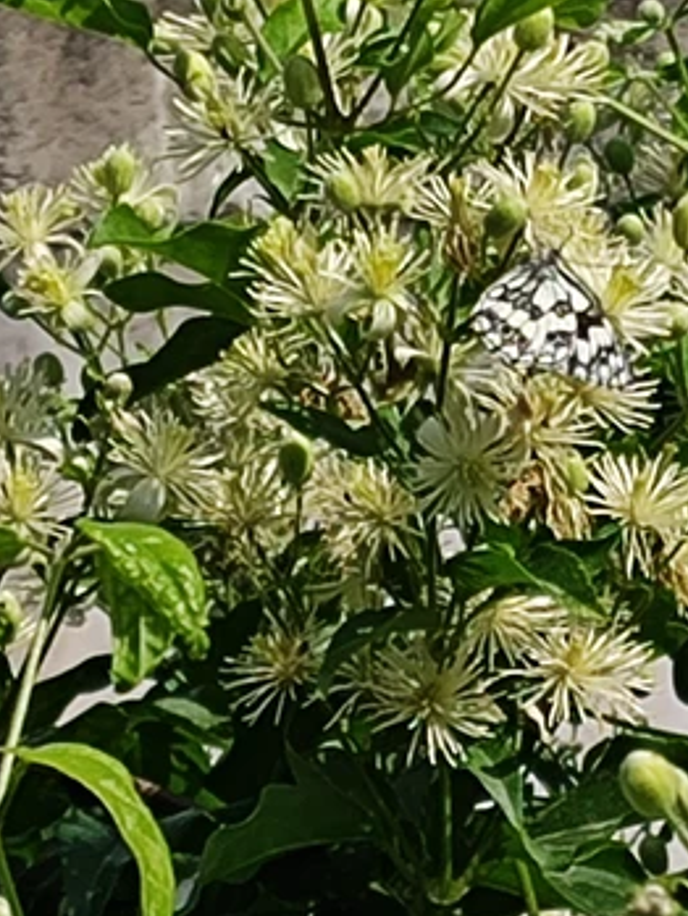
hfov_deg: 31.6
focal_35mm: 44
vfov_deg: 42.8
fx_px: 1165
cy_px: 375
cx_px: 593
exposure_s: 1/1122
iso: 50
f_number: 1.89
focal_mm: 5.89
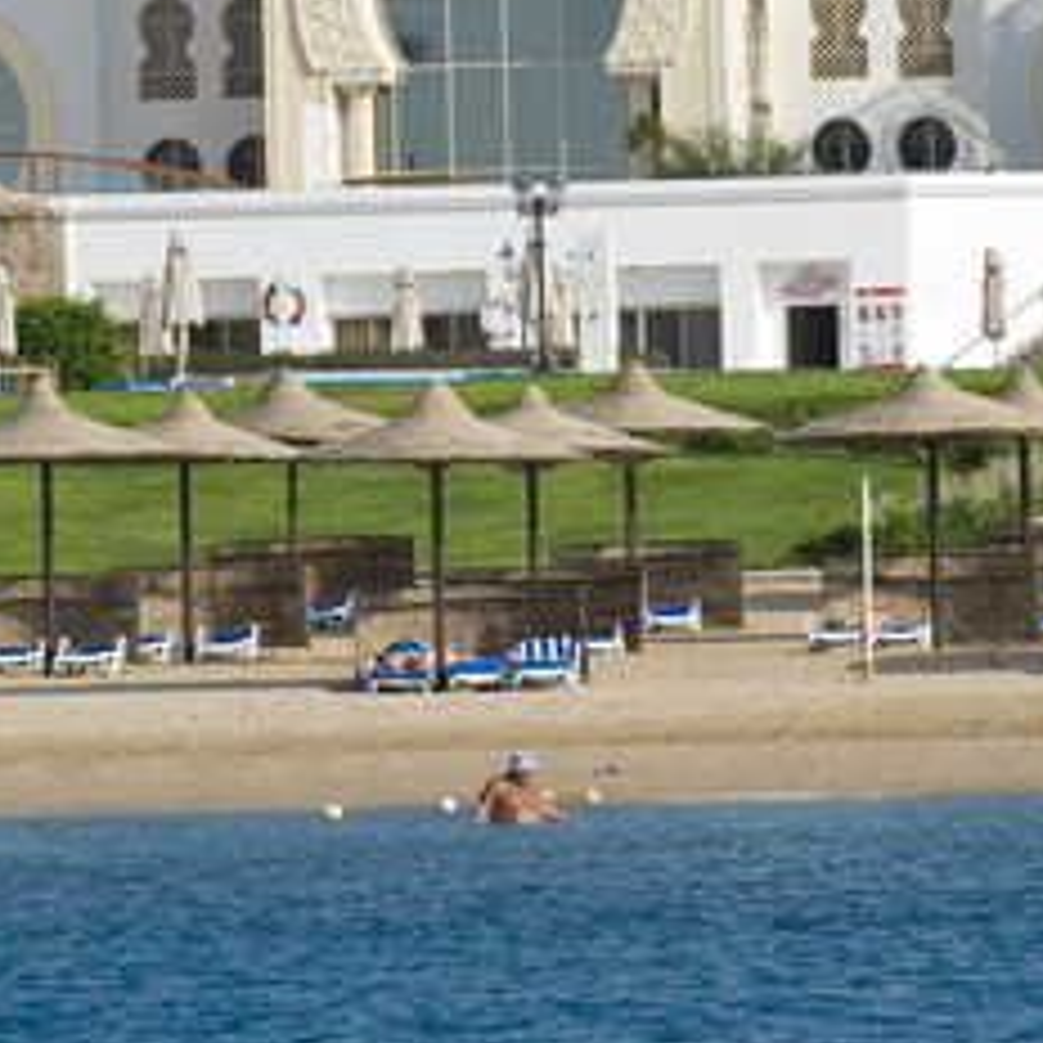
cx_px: 522
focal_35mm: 557
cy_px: 40
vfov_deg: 3.1
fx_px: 18987
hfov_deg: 3.1
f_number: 10
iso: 100
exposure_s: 1/400
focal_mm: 190
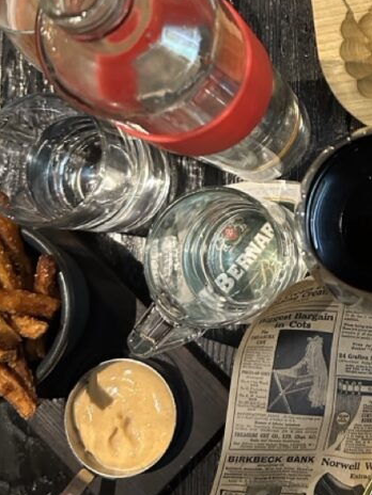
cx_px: 358
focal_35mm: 53
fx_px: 759
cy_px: 132
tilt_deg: -80.9
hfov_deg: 26.3
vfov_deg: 35.5
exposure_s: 1/33
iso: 800
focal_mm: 6.86
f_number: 1.78
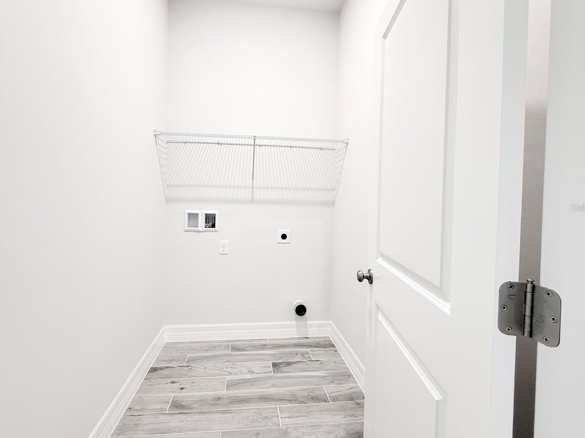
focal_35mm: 16
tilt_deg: -0.4
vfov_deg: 78.0
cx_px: 276
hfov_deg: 94.4
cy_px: 207
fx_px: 270
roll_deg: -1.4
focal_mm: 2.22
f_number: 2.2
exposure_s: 1/60
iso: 500
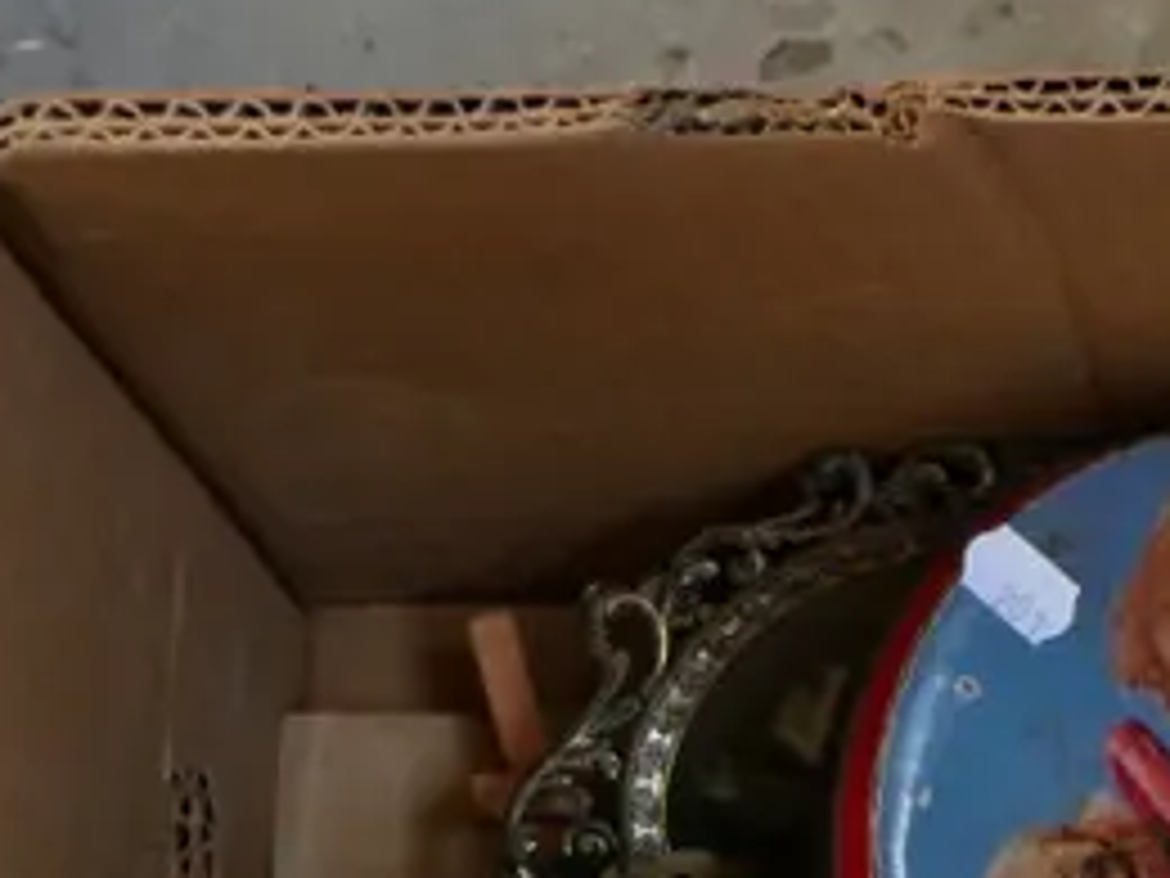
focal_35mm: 173
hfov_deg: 11.0
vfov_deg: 8.3
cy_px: 1522
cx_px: 1764
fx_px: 5847
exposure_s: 1/60
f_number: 4.2
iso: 1600
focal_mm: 22
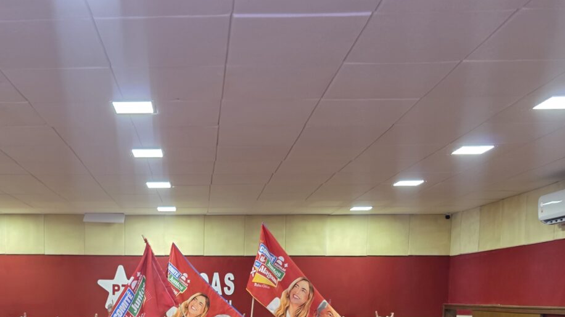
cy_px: 343
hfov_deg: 47.1
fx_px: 629
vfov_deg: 26.3
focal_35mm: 42
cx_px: 163
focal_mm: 6.3
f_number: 1.7
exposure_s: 1/120
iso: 320
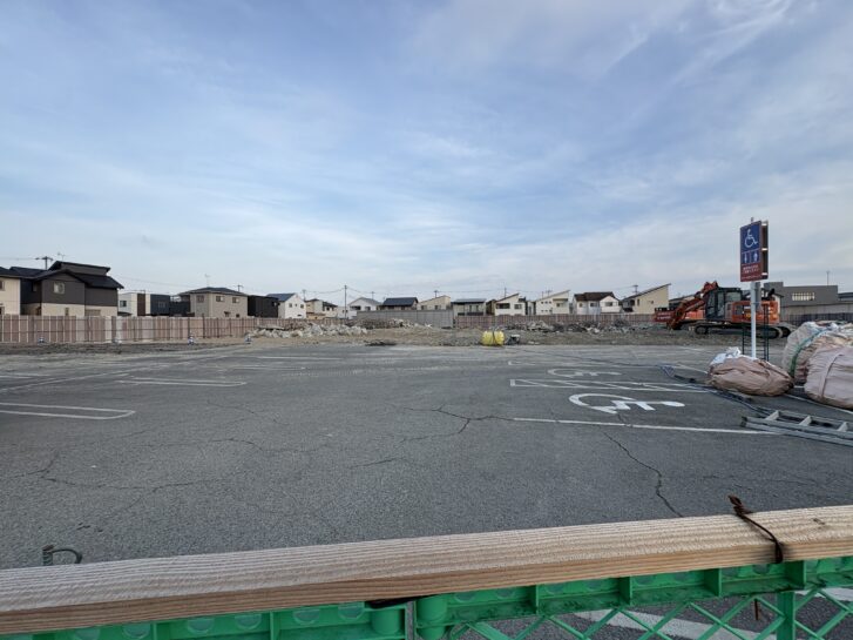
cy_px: 320
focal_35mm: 14
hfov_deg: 102.1
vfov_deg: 85.7
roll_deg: +0.9
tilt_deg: +0.4
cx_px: 426
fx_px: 345
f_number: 2.2
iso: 40
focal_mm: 2.22
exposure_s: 1/631
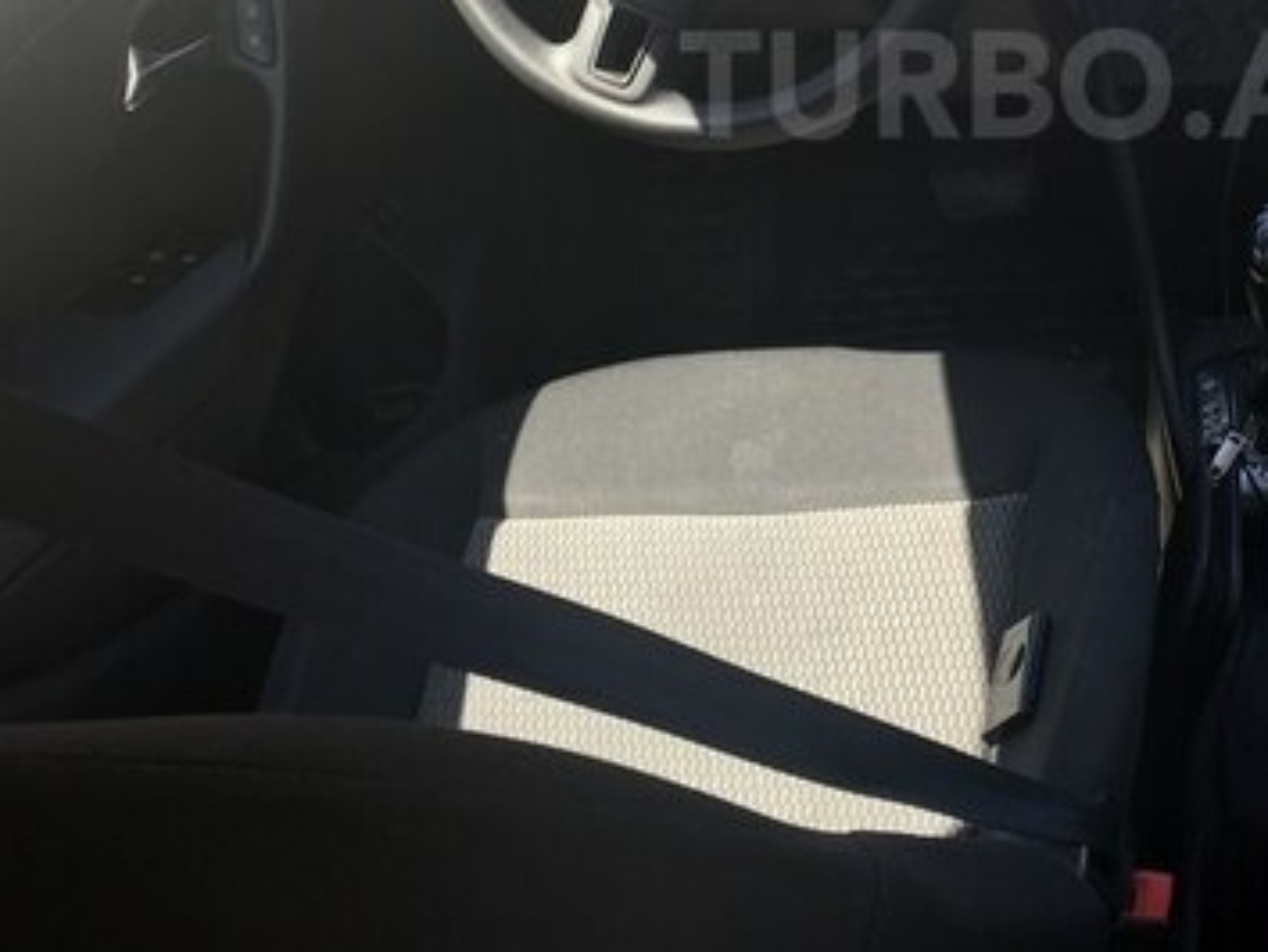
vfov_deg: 26.1
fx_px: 1979
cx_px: 1046
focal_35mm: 54
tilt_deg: -25.2
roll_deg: +8.6
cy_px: 84
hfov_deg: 34.3
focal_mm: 4.15
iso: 25
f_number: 2.2
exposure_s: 1/172
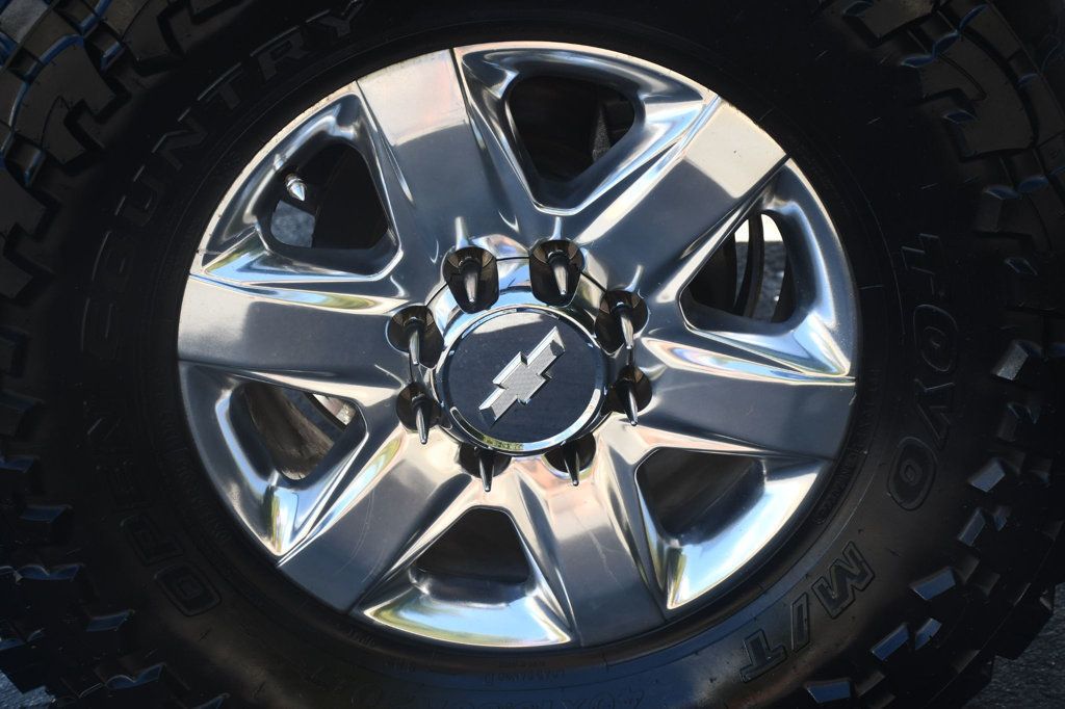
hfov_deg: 30.1
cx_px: 532
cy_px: 354
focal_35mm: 67
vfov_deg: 20.3
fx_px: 1981
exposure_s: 1/250
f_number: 5.6
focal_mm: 45
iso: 250
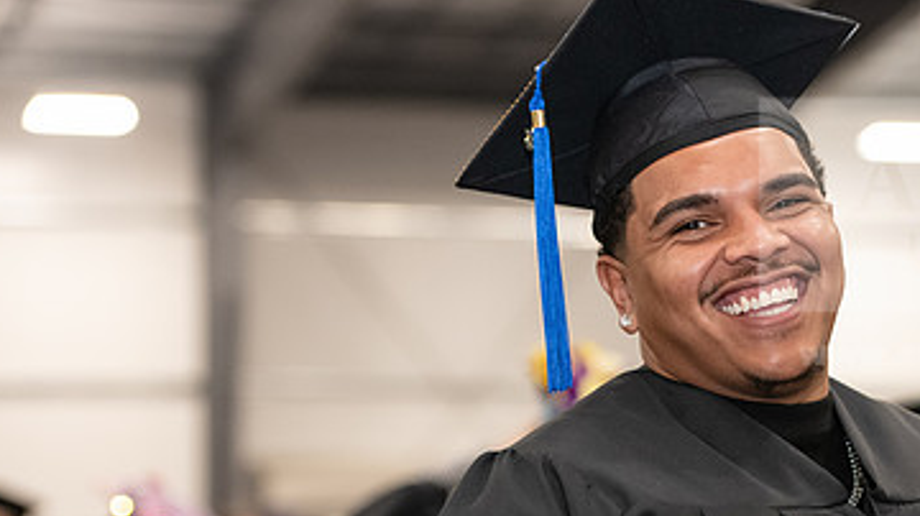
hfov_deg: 14.1
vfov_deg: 8.0
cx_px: 682
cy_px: 407
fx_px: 3706
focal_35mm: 152
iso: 2500
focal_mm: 90
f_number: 3.2
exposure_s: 1/200
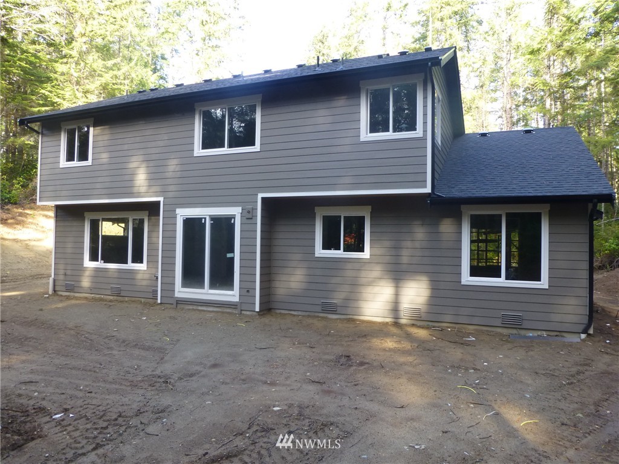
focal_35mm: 24
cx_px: 310
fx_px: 429
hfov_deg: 71.6
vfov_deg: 56.8
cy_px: 232
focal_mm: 4.3
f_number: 3.3
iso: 125
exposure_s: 1/60
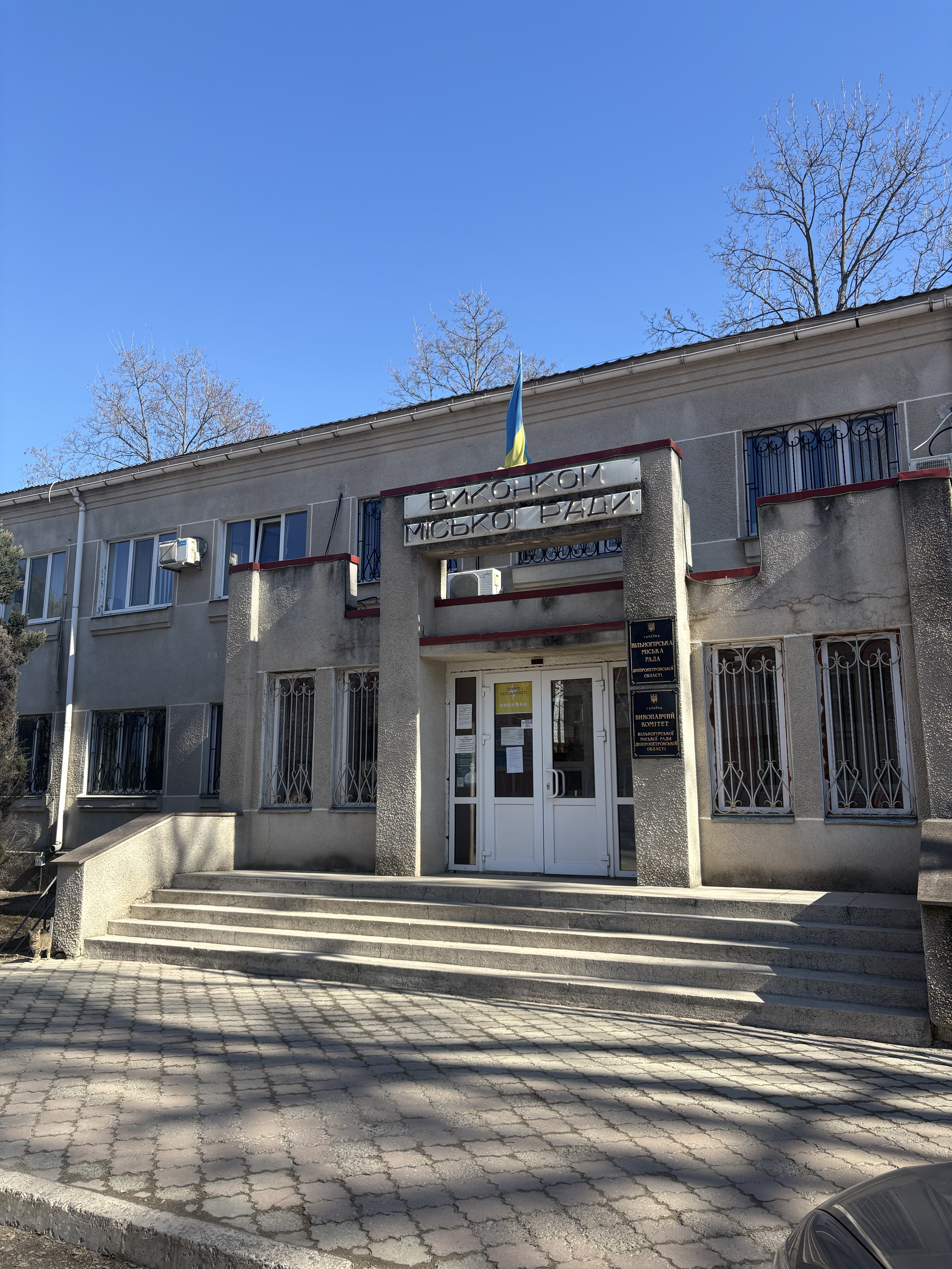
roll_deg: -0.2
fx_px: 953
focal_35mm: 26
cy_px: 634
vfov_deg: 67.3
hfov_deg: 53.1
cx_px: 476
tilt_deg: +12.2
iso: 50
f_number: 1.6
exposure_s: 1/1420
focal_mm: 5.96
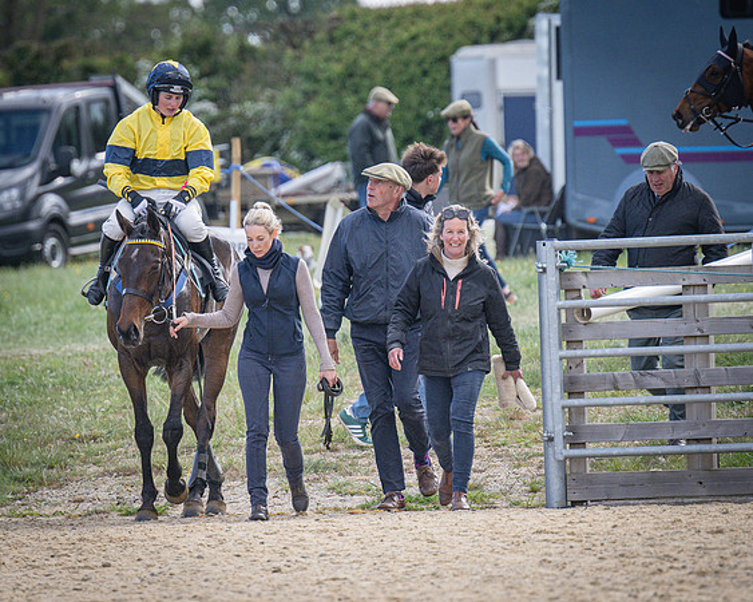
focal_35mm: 482
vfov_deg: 3.2
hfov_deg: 4.0
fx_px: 10727
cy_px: 274
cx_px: 304
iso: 800
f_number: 4
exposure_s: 1/3200
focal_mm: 260
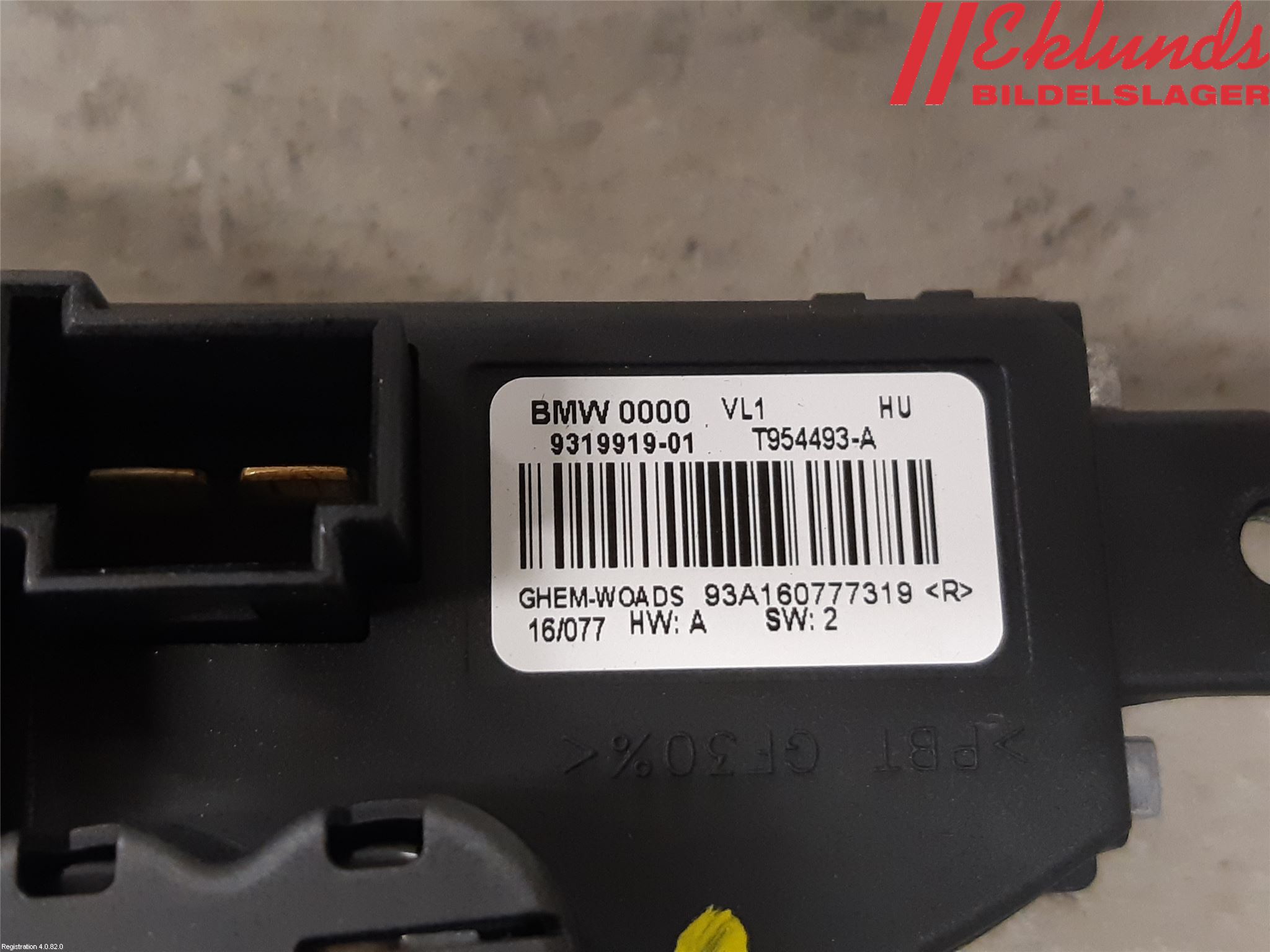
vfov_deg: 53.1
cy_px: 476
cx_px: 635
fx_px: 954
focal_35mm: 26
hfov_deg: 67.3
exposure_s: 1/50
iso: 250
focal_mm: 3.93
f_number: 1.7
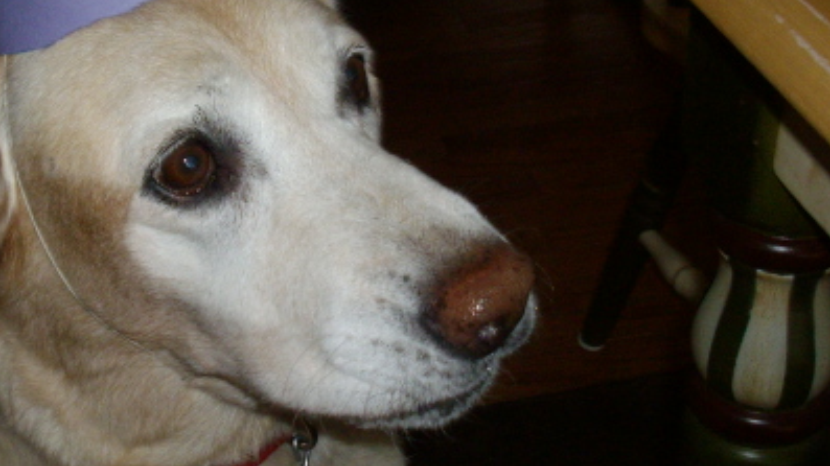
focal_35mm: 65
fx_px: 1430
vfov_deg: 18.5
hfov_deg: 32.1
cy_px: 188
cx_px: 263
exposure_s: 1/50
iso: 160
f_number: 2.8
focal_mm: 6.2
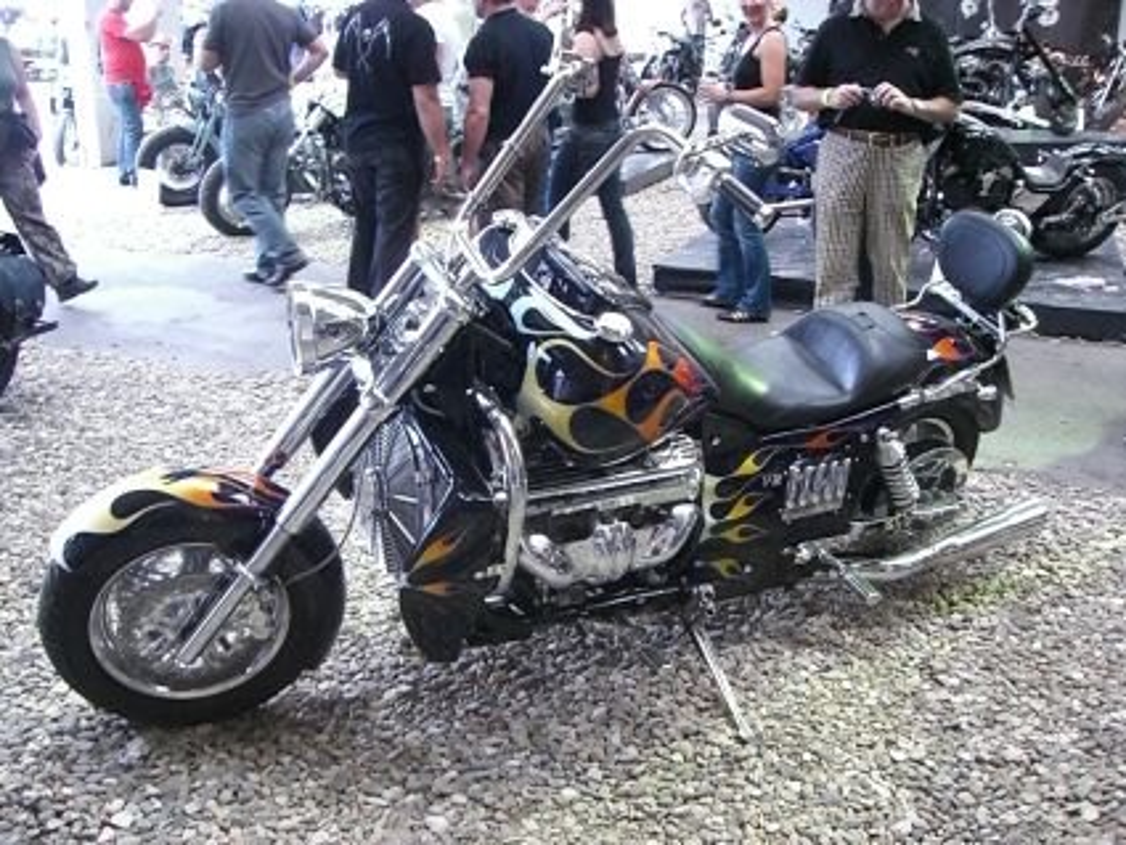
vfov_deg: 37.7
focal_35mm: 38
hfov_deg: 49.0
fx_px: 1236
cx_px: 563
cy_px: 422
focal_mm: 6.2
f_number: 2.7
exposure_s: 1/40
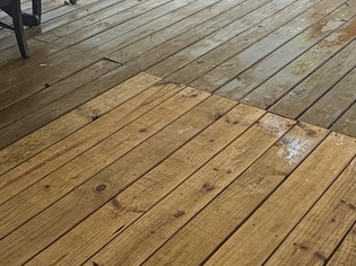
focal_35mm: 64
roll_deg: +2.1
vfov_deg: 21.8
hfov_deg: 29.7
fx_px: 658
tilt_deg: -16.1
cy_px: -18
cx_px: 84
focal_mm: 2.22
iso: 160
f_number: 2.2
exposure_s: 1/120
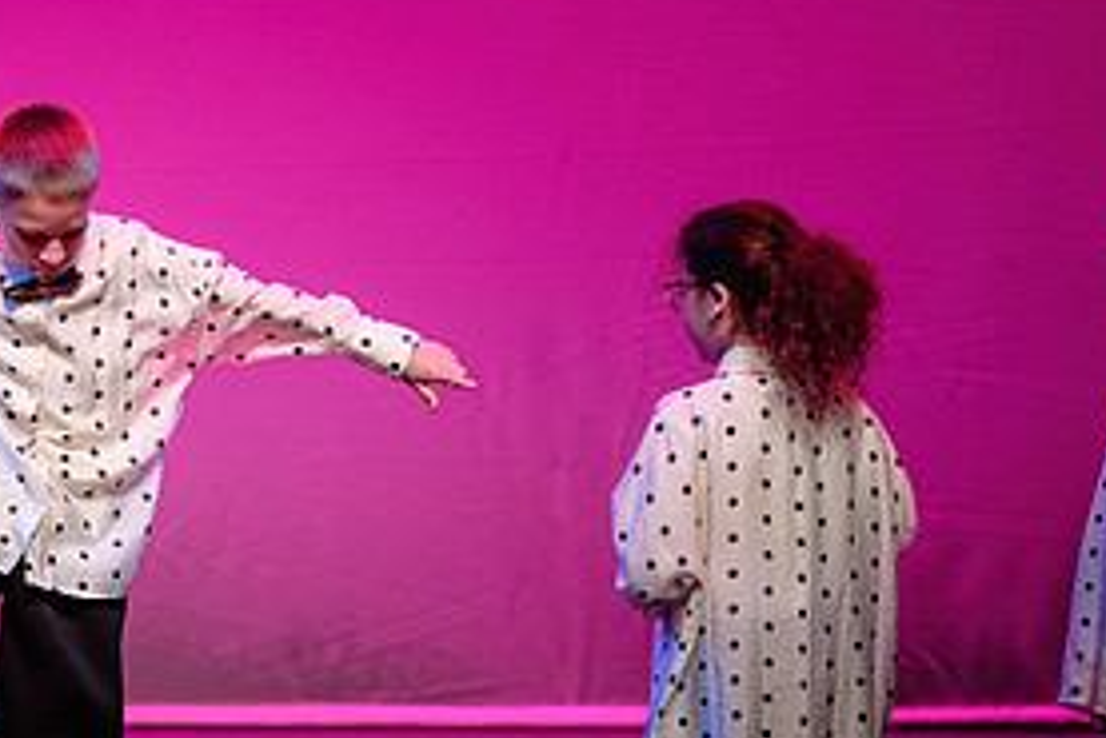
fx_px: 12602
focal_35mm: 410
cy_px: 712
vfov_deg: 3.4
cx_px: 160
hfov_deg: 5.0
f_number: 2.8
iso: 1250
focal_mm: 190
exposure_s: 1/500
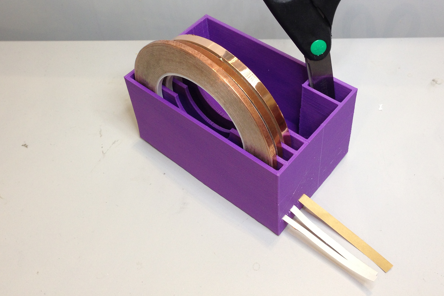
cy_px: 85
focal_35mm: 44
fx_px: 543
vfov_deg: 30.1
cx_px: 223
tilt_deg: -47.7
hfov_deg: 44.5
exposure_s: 1/60
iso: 64
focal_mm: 4.12
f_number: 2.4
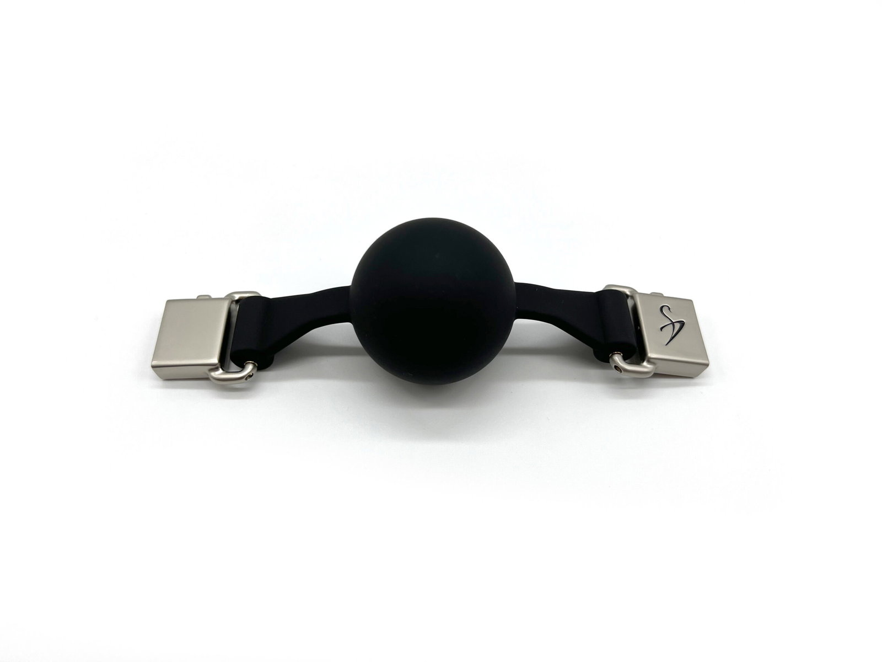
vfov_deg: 53.1
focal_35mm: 26
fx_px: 662
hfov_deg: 67.3
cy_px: 331
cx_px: 441
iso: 50
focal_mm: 5.7
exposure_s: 1/1159
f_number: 1.5
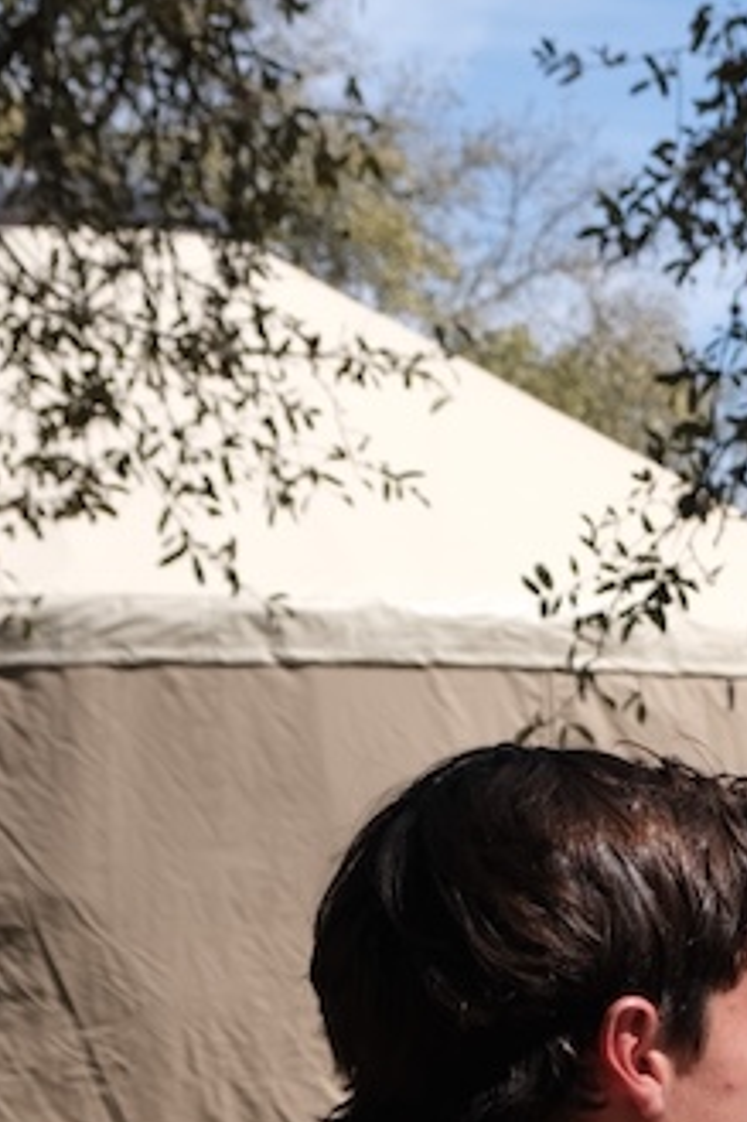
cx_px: 807
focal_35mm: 109
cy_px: 1115
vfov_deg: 18.3
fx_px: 3396
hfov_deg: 12.4
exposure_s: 1/1000
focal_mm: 23.3
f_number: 4
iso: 160
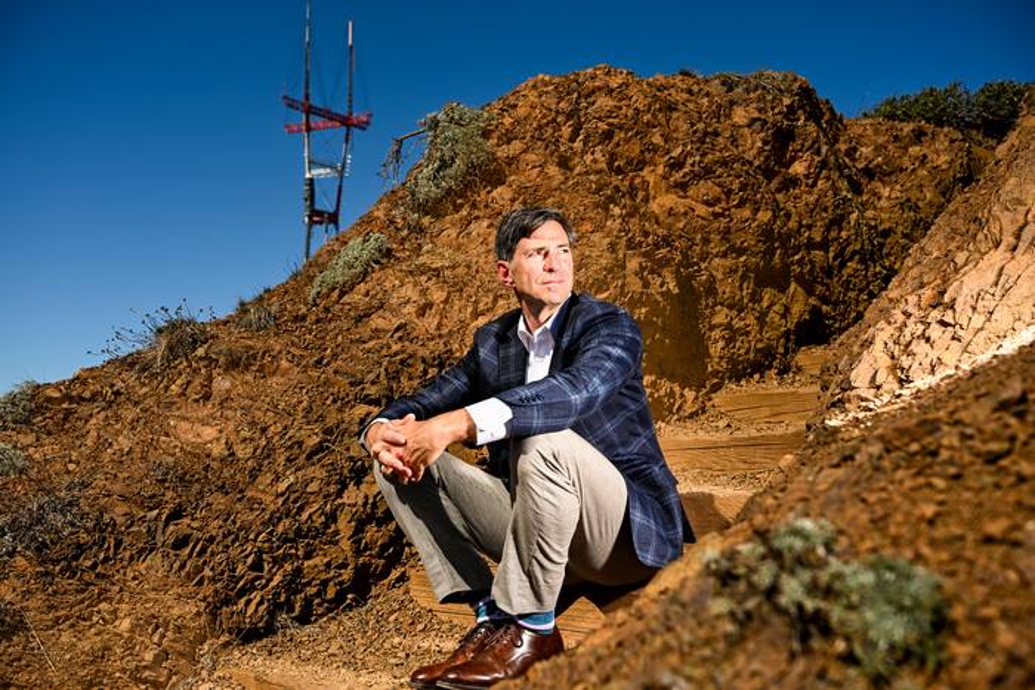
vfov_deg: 42.3
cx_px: 518
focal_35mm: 31
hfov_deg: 60.3
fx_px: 891
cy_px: 345
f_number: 4.8
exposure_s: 1/1500
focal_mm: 31
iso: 100
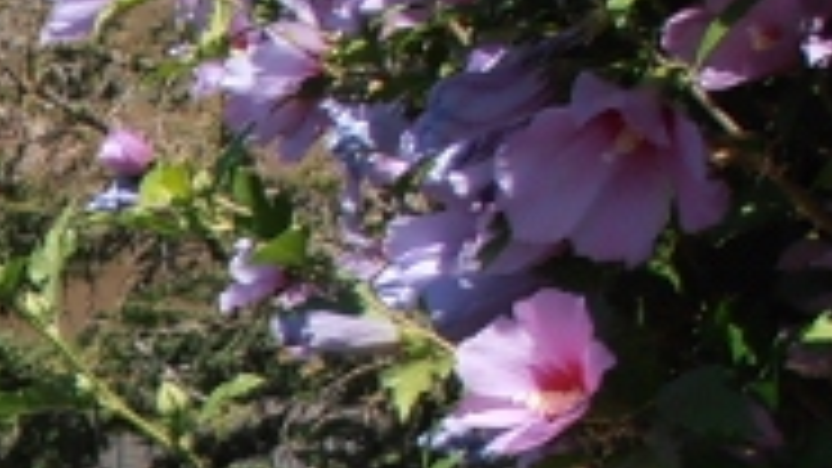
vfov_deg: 9.7
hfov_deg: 16.3
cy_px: 1048
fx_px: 2493
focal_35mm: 113
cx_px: -612
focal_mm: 4.2
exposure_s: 1/800
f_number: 3
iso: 80
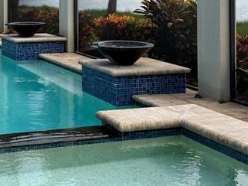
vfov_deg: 18.8
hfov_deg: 25.0
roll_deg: -1.2
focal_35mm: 76
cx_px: 31
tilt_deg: +0.5
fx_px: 545
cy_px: -11
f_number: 1.78
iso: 100
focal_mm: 6.76
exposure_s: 1/1653
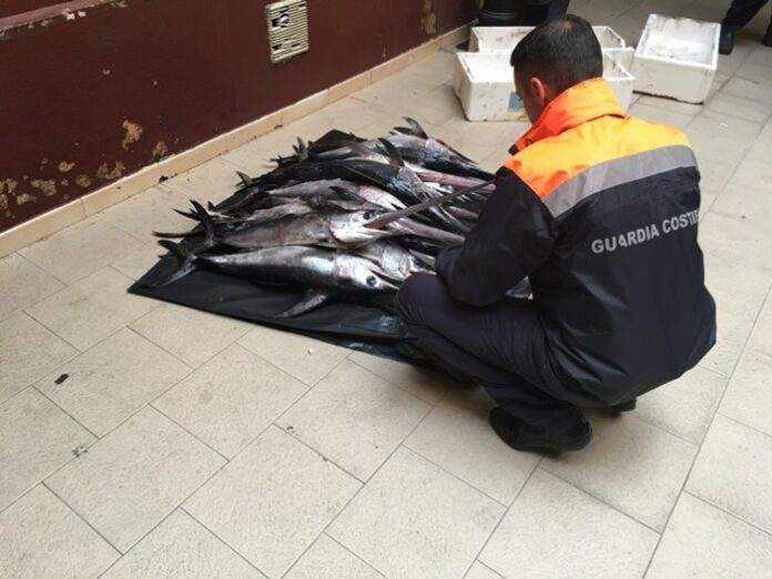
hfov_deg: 61.7
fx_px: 647
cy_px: 290
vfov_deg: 48.2
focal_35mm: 29
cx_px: 386
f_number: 2.2
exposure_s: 1/33
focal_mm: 4.15
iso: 25
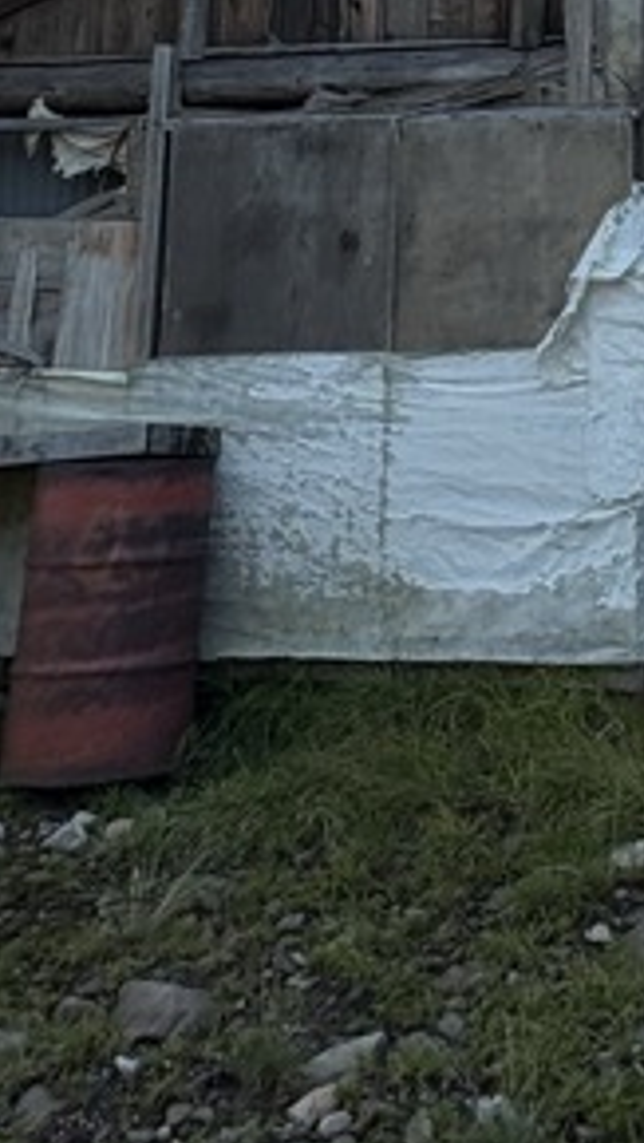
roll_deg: +1.2
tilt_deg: +13.0
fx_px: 1636
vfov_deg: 31.6
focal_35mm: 54
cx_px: 755
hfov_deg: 20.9
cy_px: -261
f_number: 2.2
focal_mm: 2.22
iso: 64
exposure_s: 1/253
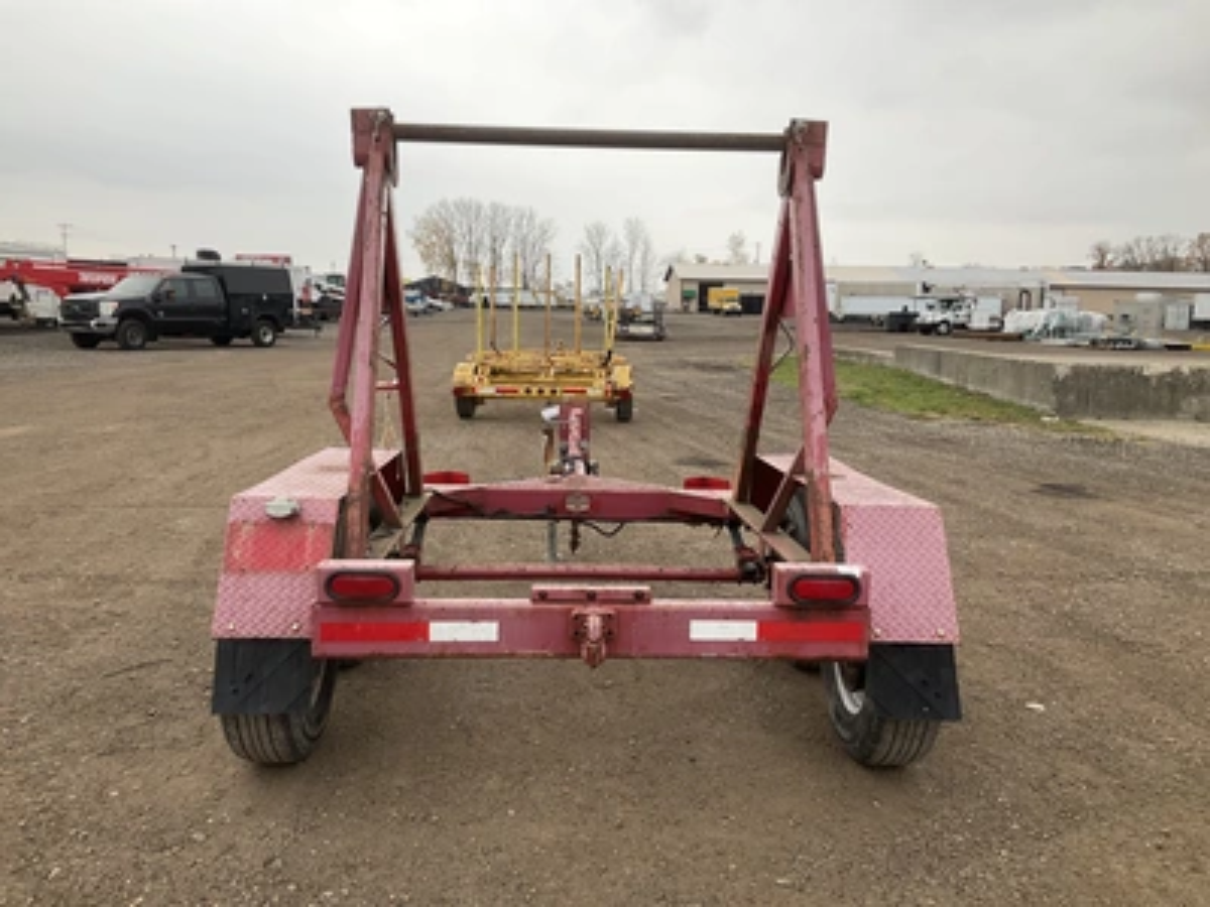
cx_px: 605
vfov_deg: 48.2
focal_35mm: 29
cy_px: 454
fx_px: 1014
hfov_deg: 61.7
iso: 20
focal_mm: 3
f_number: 1.8
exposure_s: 1/194
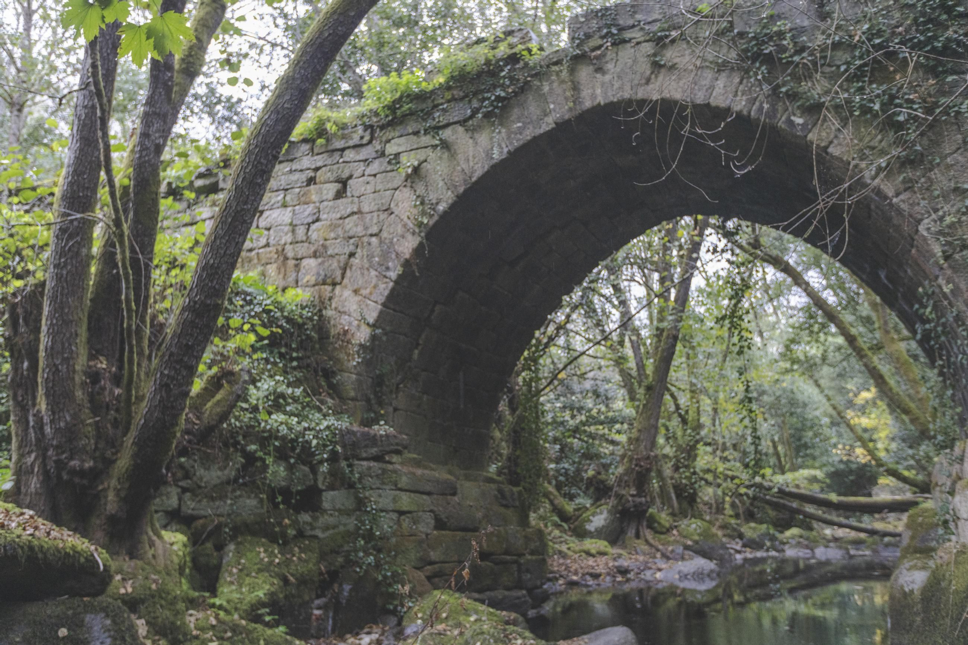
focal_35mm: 27
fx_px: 726
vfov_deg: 47.9
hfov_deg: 67.4
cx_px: 484
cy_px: 322
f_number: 3.5
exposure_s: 1/160
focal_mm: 27
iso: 2000
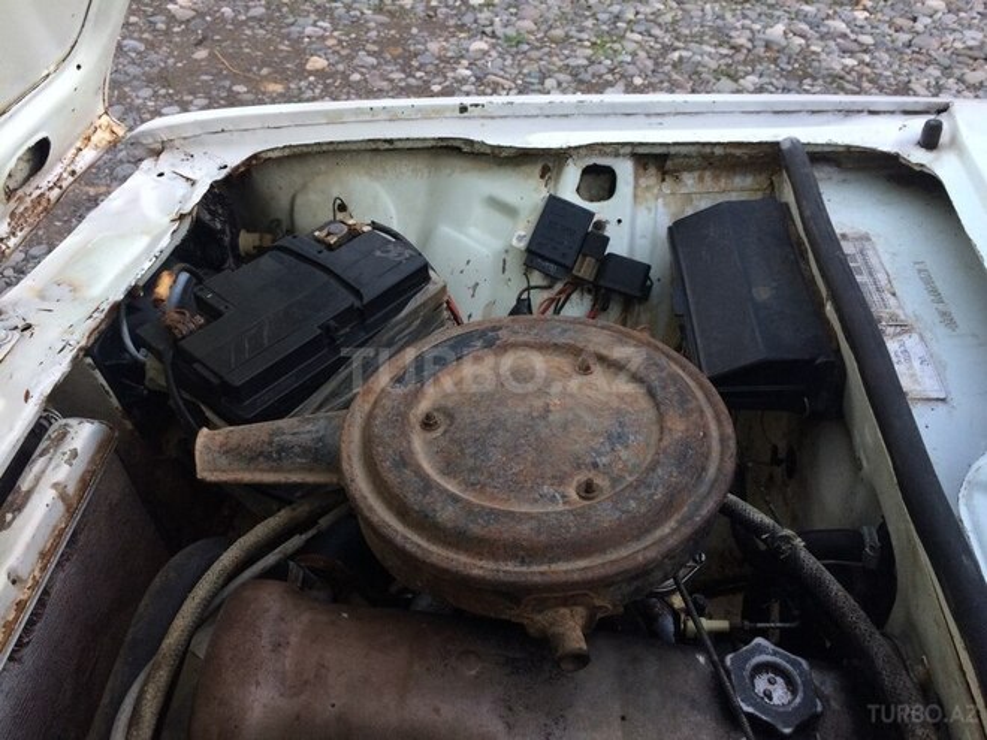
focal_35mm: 29
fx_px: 827
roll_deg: -4.0
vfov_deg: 48.2
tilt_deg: -44.1
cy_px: 370
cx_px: 494
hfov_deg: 61.7
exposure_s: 1/33
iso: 80
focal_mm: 4.15
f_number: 2.2
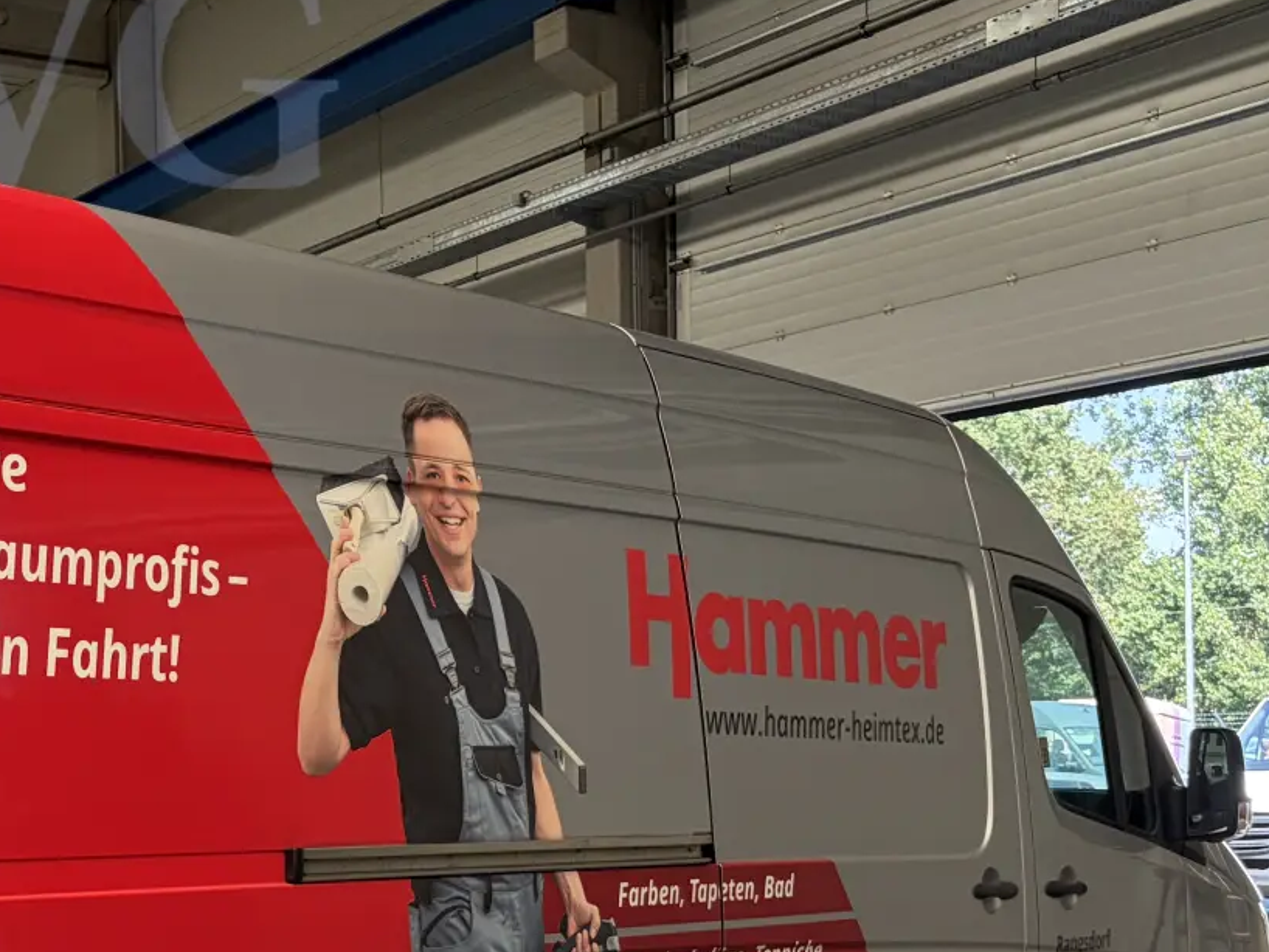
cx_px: 116
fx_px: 2237
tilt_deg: +0.1
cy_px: 851
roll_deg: +1.7
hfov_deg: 30.2
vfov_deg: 23.4
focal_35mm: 61
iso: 64
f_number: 1.6
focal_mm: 5.96
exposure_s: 1/181
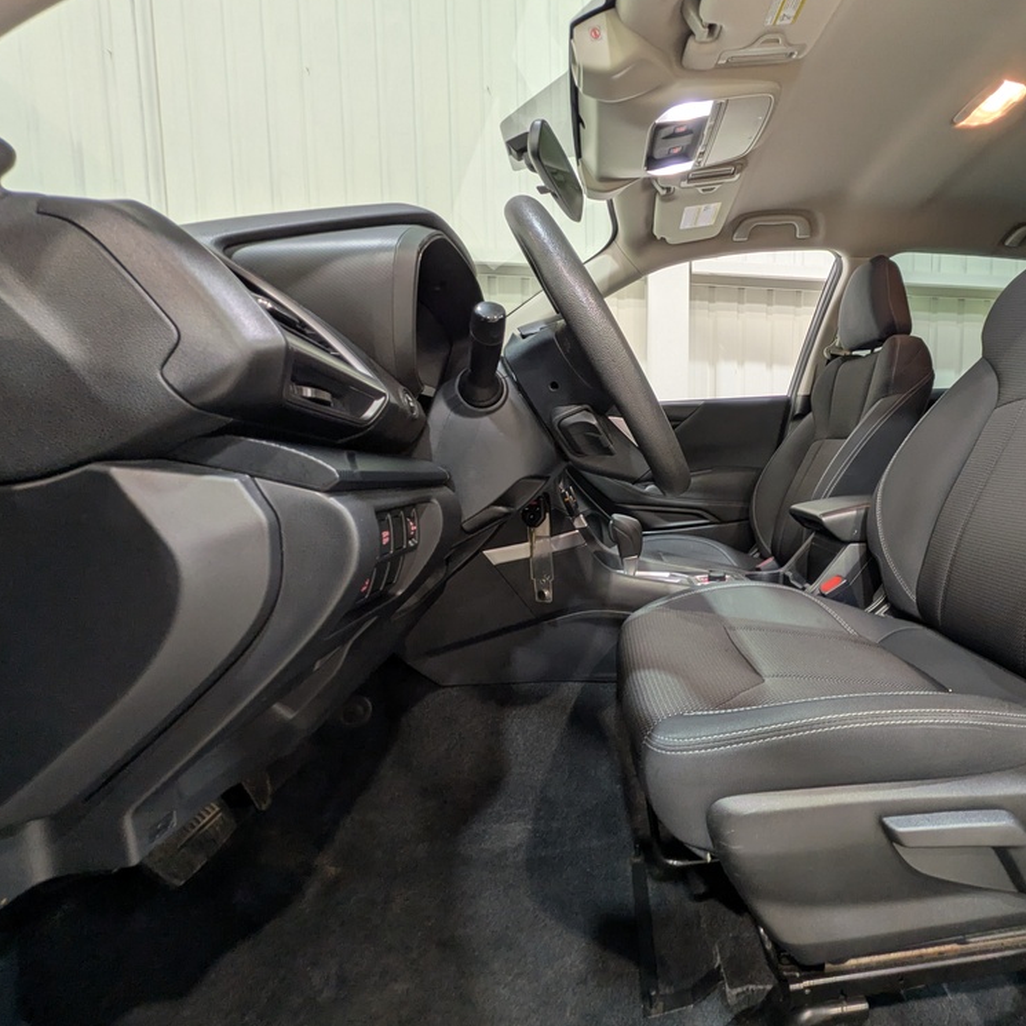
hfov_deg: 80.8
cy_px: 508
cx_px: 695
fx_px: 570
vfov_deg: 84.0
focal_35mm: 17
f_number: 2.2
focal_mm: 1.83
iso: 61
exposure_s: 1/30
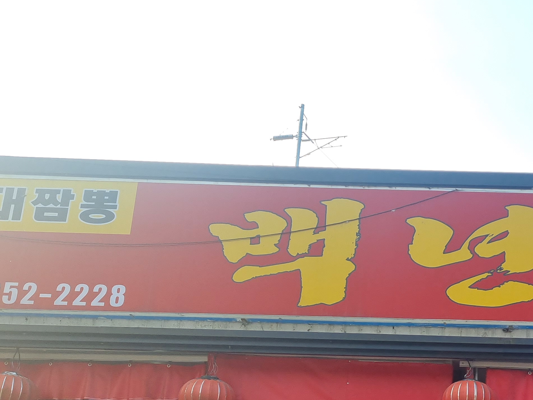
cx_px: 444
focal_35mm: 55
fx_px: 847
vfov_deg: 25.7
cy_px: 365
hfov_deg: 33.7
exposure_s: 1/1642
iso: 50
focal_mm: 5.4
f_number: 1.8
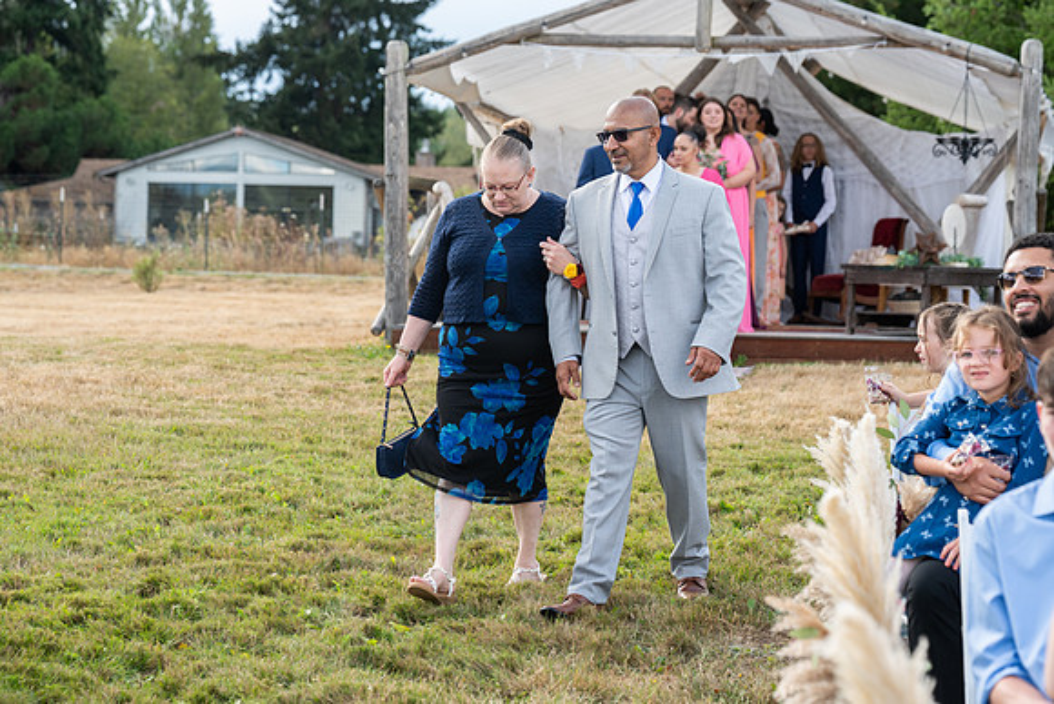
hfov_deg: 22.9
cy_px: 352
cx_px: 527
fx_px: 2606
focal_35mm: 89
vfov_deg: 15.4
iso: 400
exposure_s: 1/640
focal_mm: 89
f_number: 4.5
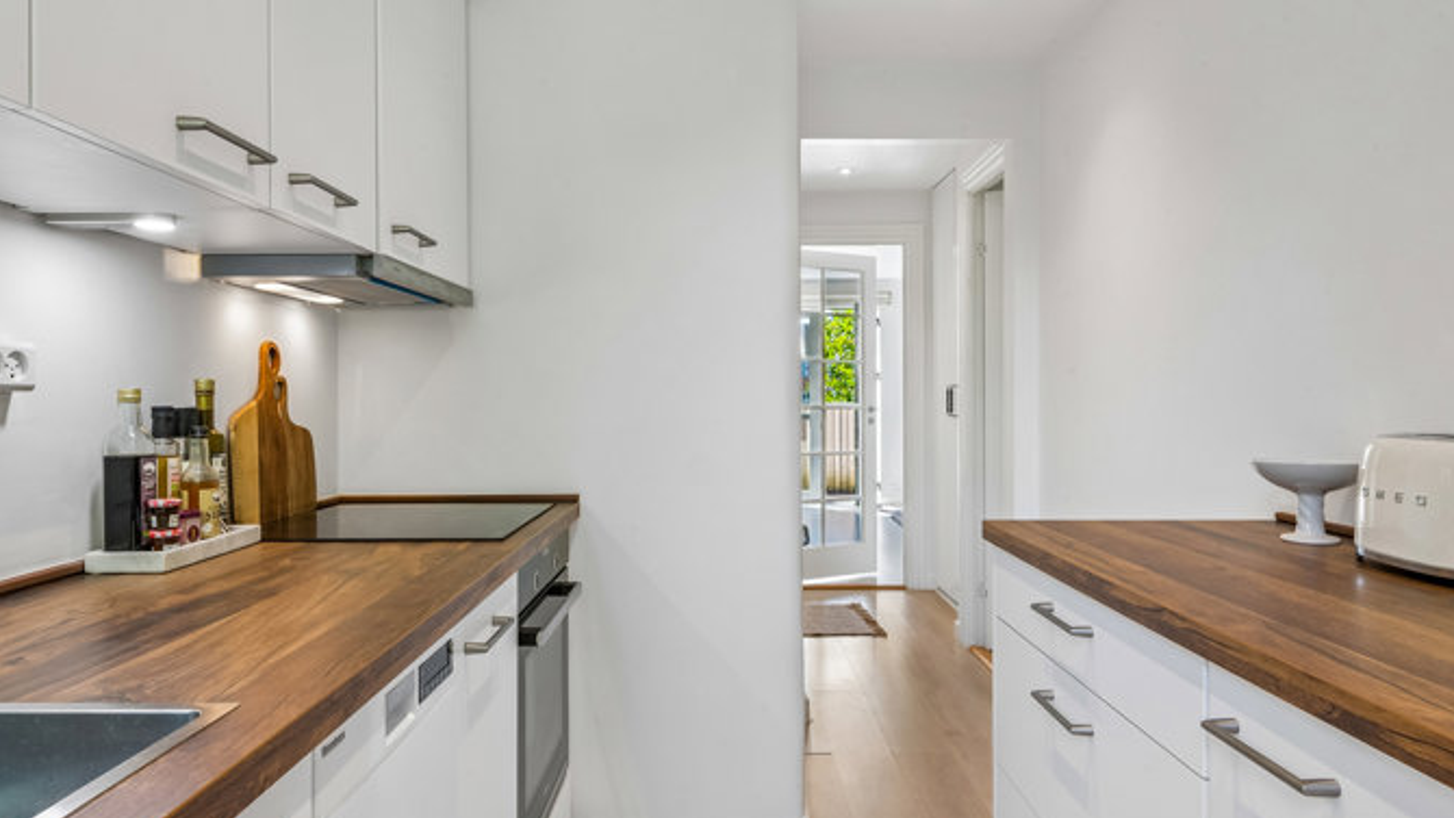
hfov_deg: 74.0
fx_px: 964
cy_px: 422
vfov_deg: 46.0
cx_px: 692
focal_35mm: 25
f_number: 18
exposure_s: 1/8
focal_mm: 20
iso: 400
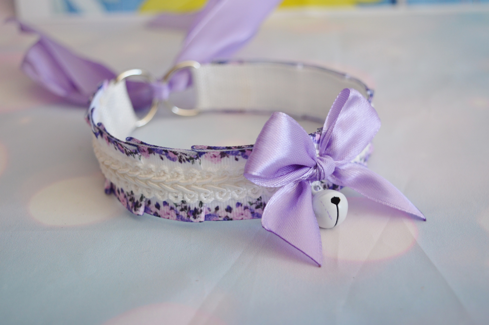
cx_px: 244
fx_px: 712
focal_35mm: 52
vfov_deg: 25.7
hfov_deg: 37.9
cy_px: 162
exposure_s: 1/60
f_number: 4.5
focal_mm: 35
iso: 450
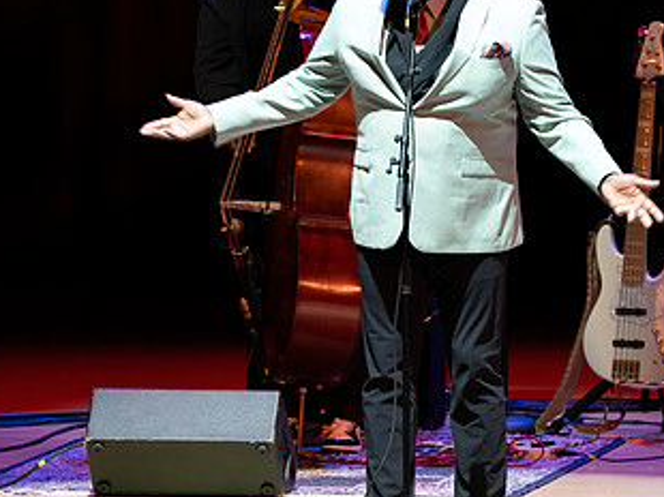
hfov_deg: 3.3
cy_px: 198
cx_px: 386
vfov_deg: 2.5
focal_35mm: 594
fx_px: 11385
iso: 6400
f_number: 7.1
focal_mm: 330
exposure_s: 1/250
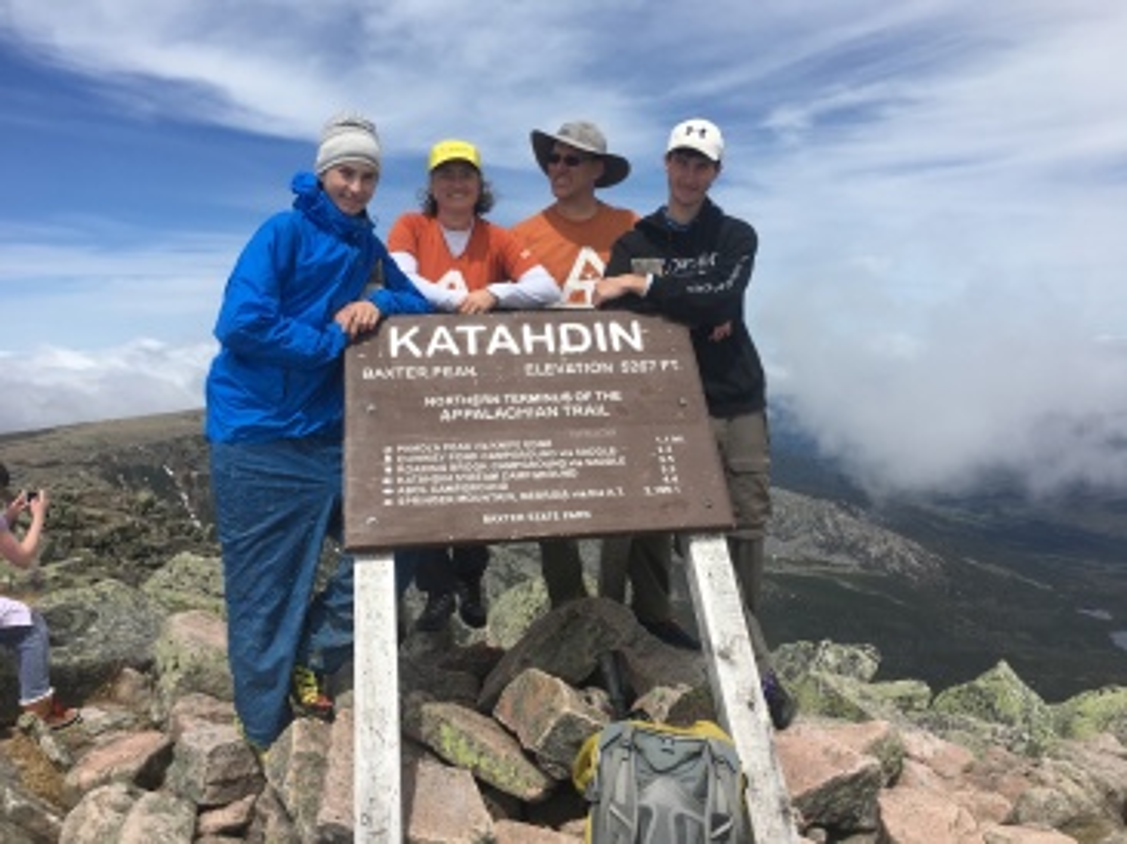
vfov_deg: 48.2
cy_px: 422
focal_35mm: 29
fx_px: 944
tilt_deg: -4.3
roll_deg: +1.8
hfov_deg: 61.7
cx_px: 564
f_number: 2.2
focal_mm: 4.15
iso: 25
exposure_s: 1/2564
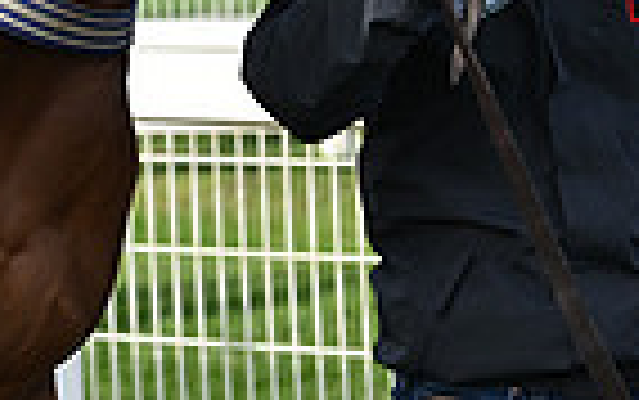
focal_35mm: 484
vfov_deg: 2.7
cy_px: -294
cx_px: -292
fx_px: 8435
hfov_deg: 4.3
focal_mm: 116
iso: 500
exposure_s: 1/1250
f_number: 5.6
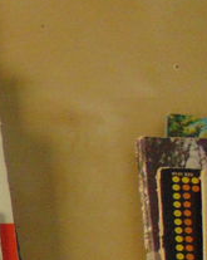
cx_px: -406
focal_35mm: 118
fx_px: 906
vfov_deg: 15.0
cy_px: 402
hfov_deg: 9.9
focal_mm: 4.5
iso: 250
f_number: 3
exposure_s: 1/30
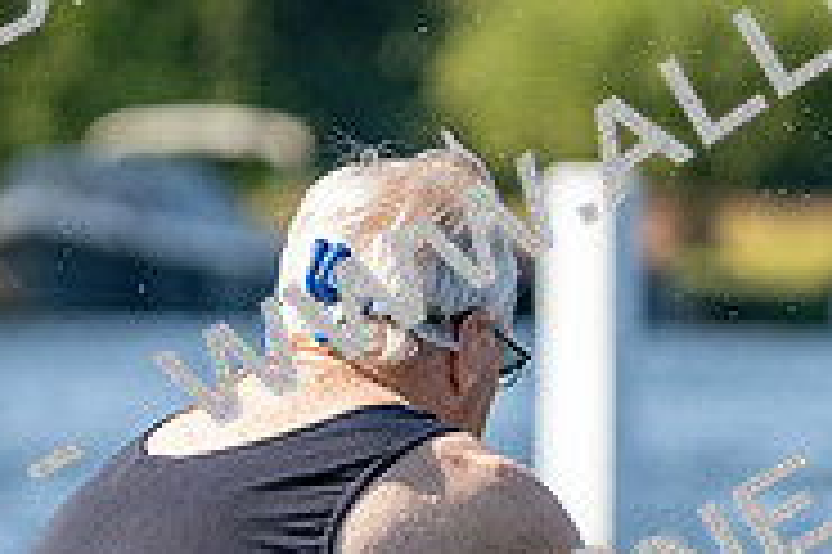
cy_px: 439
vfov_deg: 1.6
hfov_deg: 2.4
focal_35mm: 869
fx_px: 20065
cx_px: 711
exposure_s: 1/1600
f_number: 6.3
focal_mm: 277
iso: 400
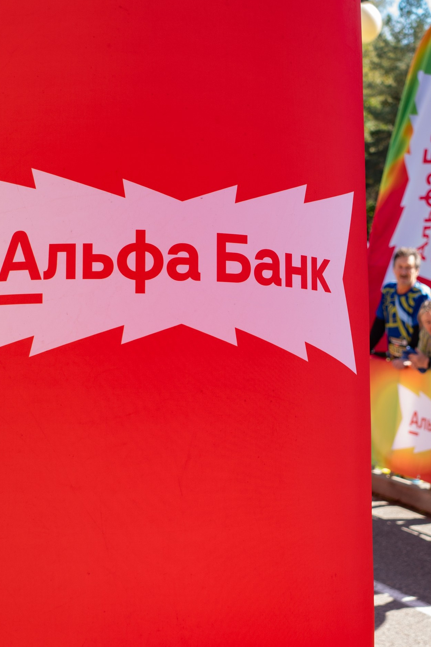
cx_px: 283
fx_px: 1364
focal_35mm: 76
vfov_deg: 26.6
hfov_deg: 17.9
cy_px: 308
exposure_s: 1/125
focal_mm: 35
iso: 50
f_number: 4
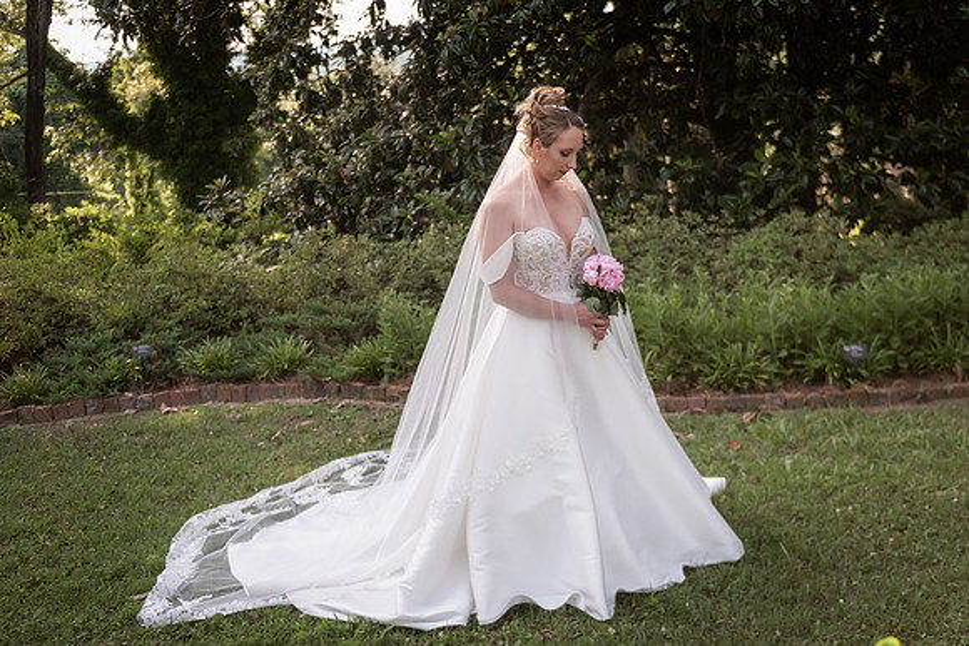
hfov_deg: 47.7
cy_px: 261
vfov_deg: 32.8
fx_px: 1095
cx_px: 510
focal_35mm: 41
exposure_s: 1/4000
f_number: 2.8
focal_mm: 32
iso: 1100
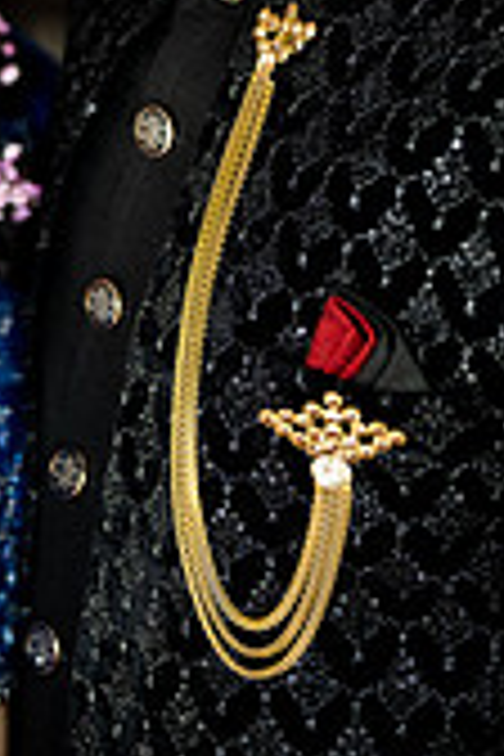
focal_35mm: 134
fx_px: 2814
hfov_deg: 10.1
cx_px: -9
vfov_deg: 14.8
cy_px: -135
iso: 320
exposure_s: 1/320
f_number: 1.4
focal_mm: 50
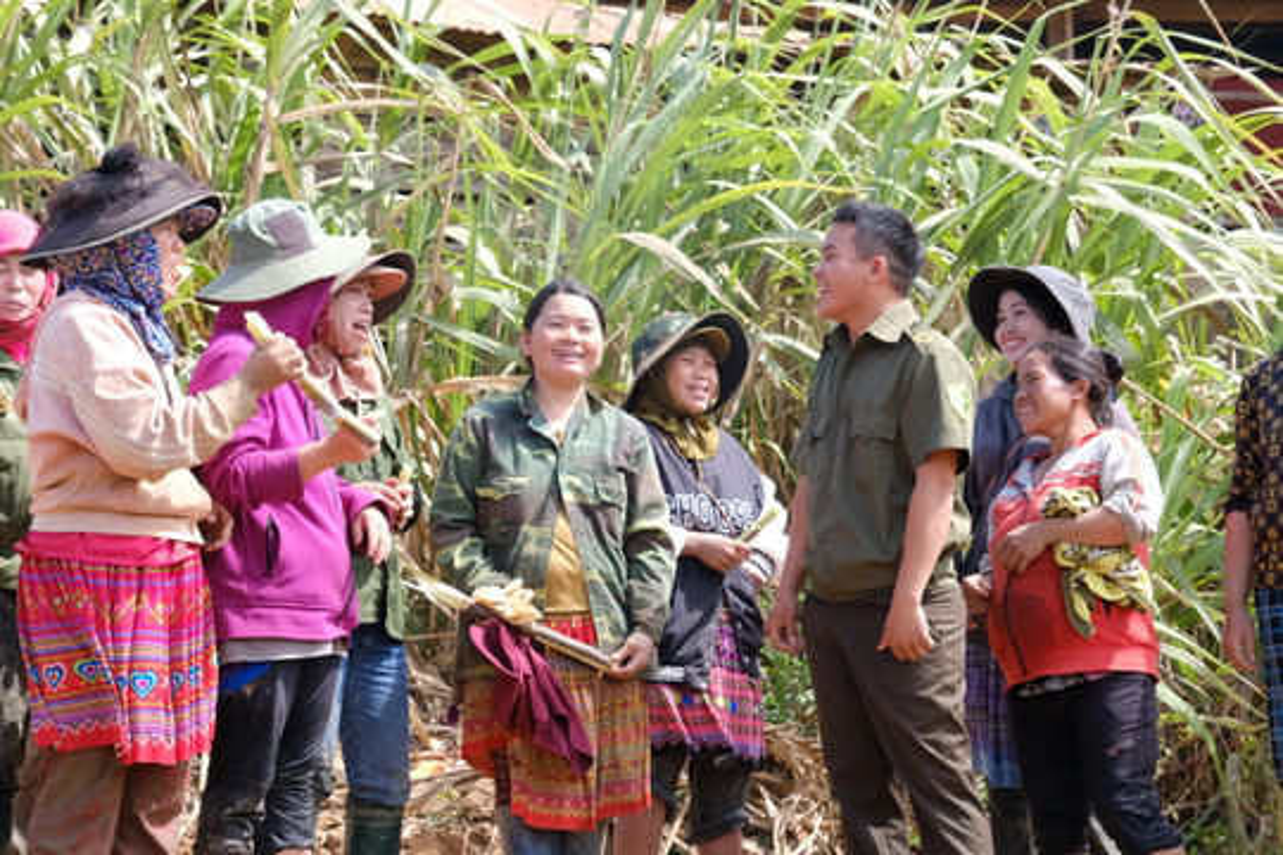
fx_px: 2815
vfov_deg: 17.3
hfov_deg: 25.7
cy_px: 428
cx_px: 642
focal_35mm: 79
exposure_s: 1/1000
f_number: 8
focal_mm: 52.4
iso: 2500
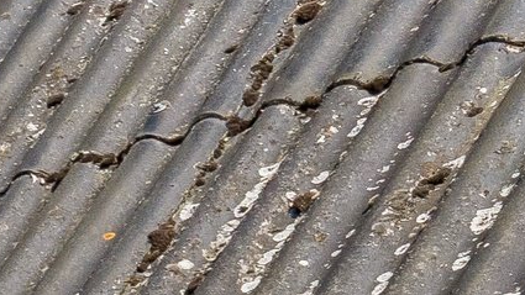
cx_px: -1264
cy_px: 1159
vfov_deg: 4.9
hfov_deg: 7.8
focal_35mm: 222
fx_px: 3090
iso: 250
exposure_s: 1/1000
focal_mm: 20
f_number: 8
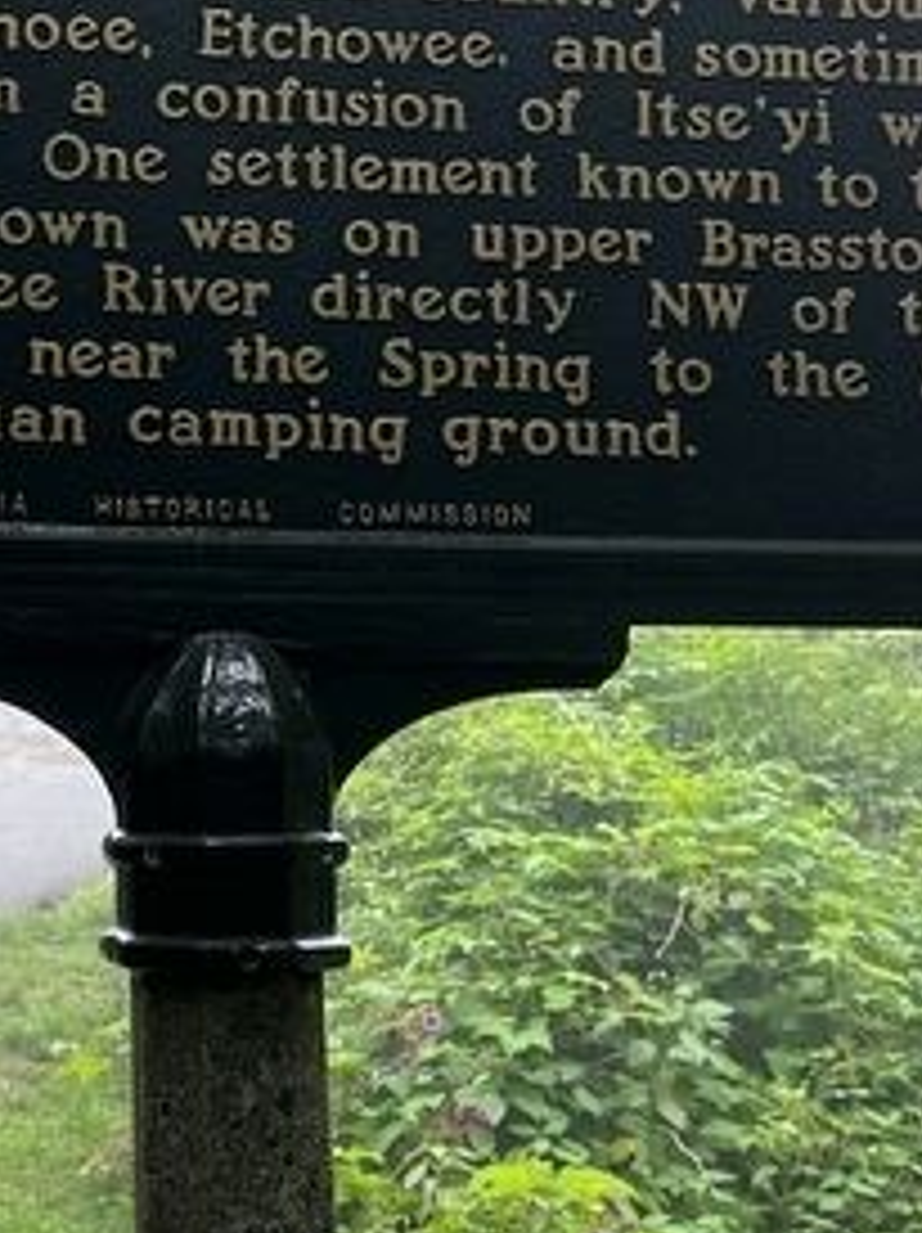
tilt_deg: +12.0
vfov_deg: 25.6
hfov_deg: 18.9
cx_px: 45
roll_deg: +4.3
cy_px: 500
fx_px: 2703
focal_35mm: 76
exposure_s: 1/265
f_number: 1.5
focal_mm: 5.7
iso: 50
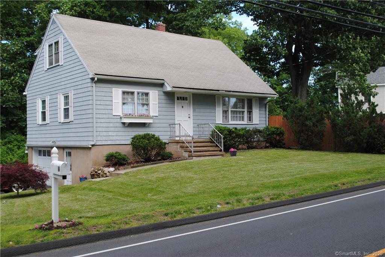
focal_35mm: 39
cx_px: 192
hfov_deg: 49.5
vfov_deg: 34.3
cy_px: 128
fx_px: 417
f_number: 5.6
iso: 100
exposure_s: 1/125
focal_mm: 26
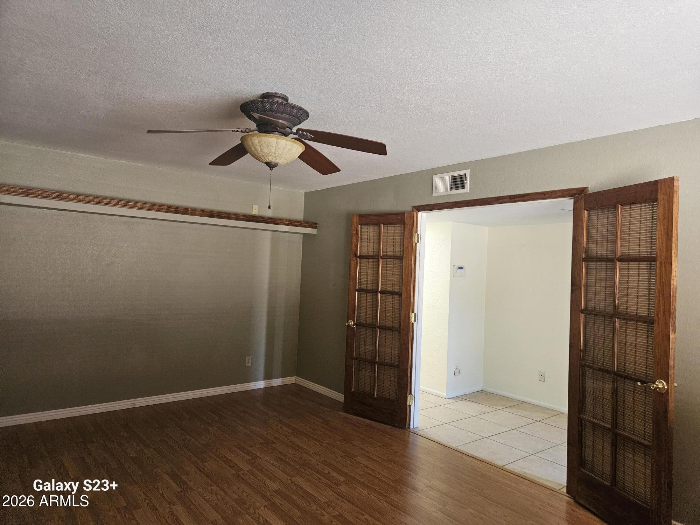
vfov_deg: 58.9
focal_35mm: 23
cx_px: 350
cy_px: 262
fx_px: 465
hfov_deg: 73.9
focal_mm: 5.4
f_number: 1.8
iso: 500
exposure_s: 1/120
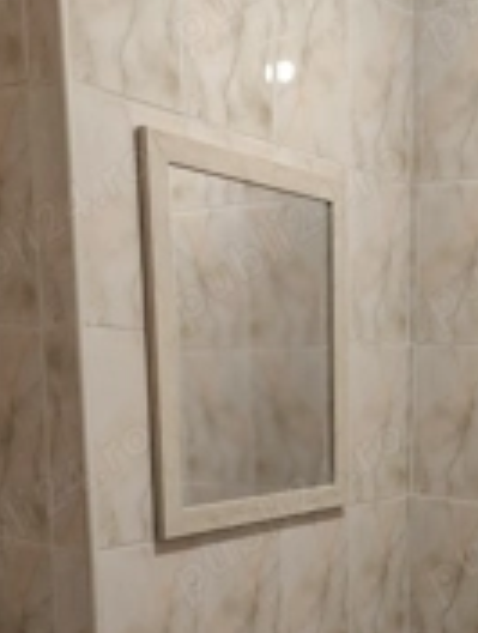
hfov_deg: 27.3
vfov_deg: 34.7
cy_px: 566
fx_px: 953
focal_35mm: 52
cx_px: 413
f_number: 2.8
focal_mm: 6.06
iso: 200
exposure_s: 1/100
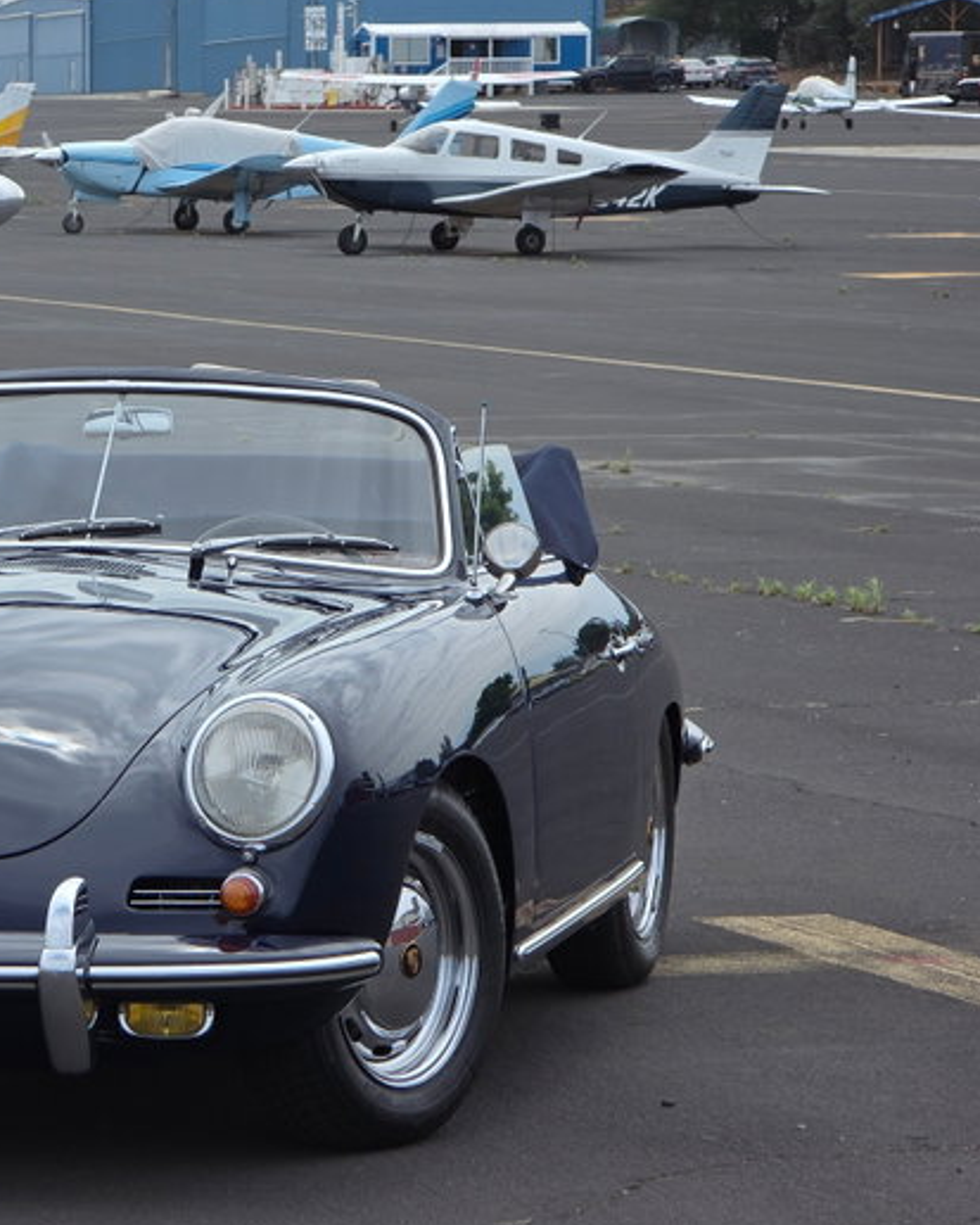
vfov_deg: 11.6
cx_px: 114
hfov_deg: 9.2
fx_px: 6053
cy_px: 631
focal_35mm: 167
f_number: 3.4
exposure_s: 1/1053
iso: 64
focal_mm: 18.6
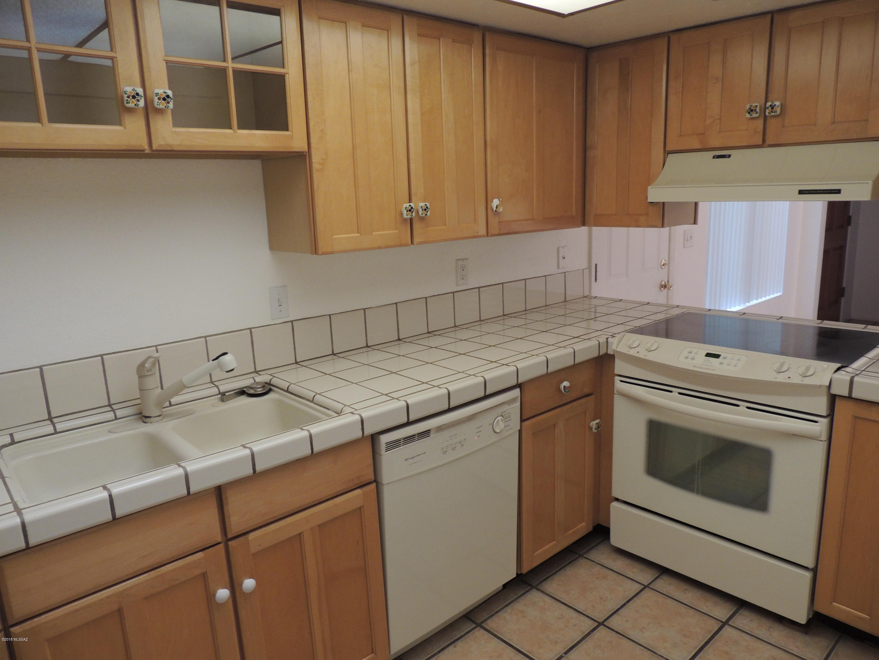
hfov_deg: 71.6
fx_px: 609
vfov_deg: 56.8
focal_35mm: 24
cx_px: 440
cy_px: 330
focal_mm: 4.3
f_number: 3
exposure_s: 1/30
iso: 250
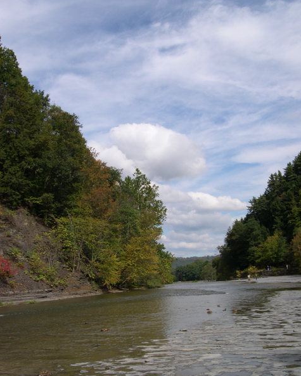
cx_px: 151
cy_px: 191
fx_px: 445
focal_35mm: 40
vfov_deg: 45.8
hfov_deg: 37.4
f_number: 7.6
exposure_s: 1/225
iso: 100
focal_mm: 8
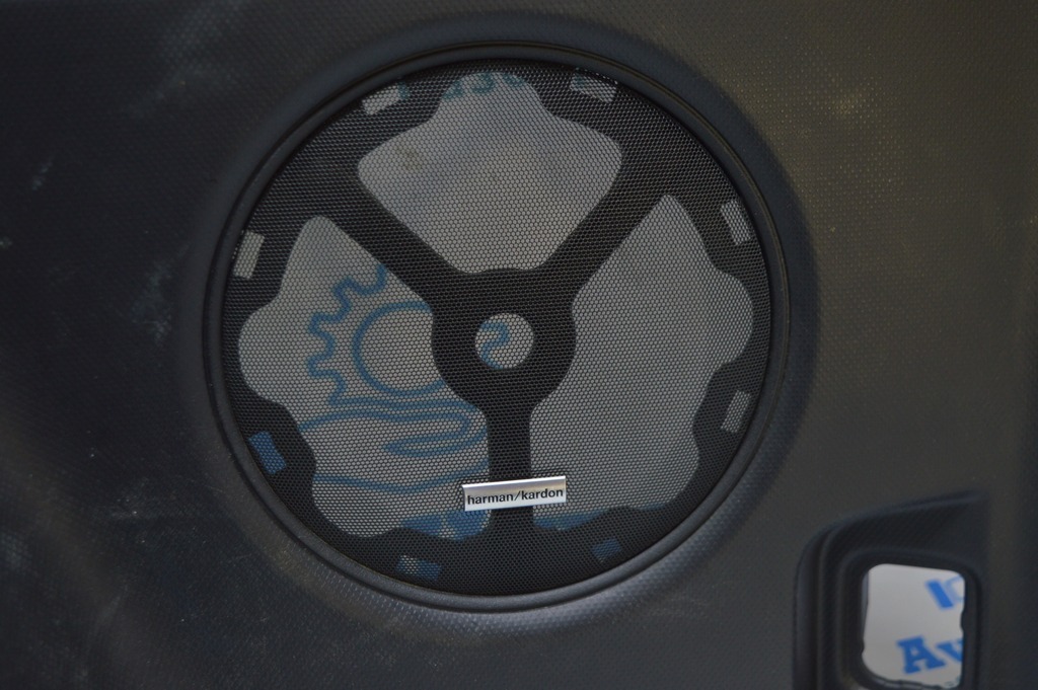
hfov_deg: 43.6
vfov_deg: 29.8
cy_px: 345
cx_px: 519
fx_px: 1296
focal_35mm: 45
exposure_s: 1/40
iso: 400
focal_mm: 30
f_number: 4.2
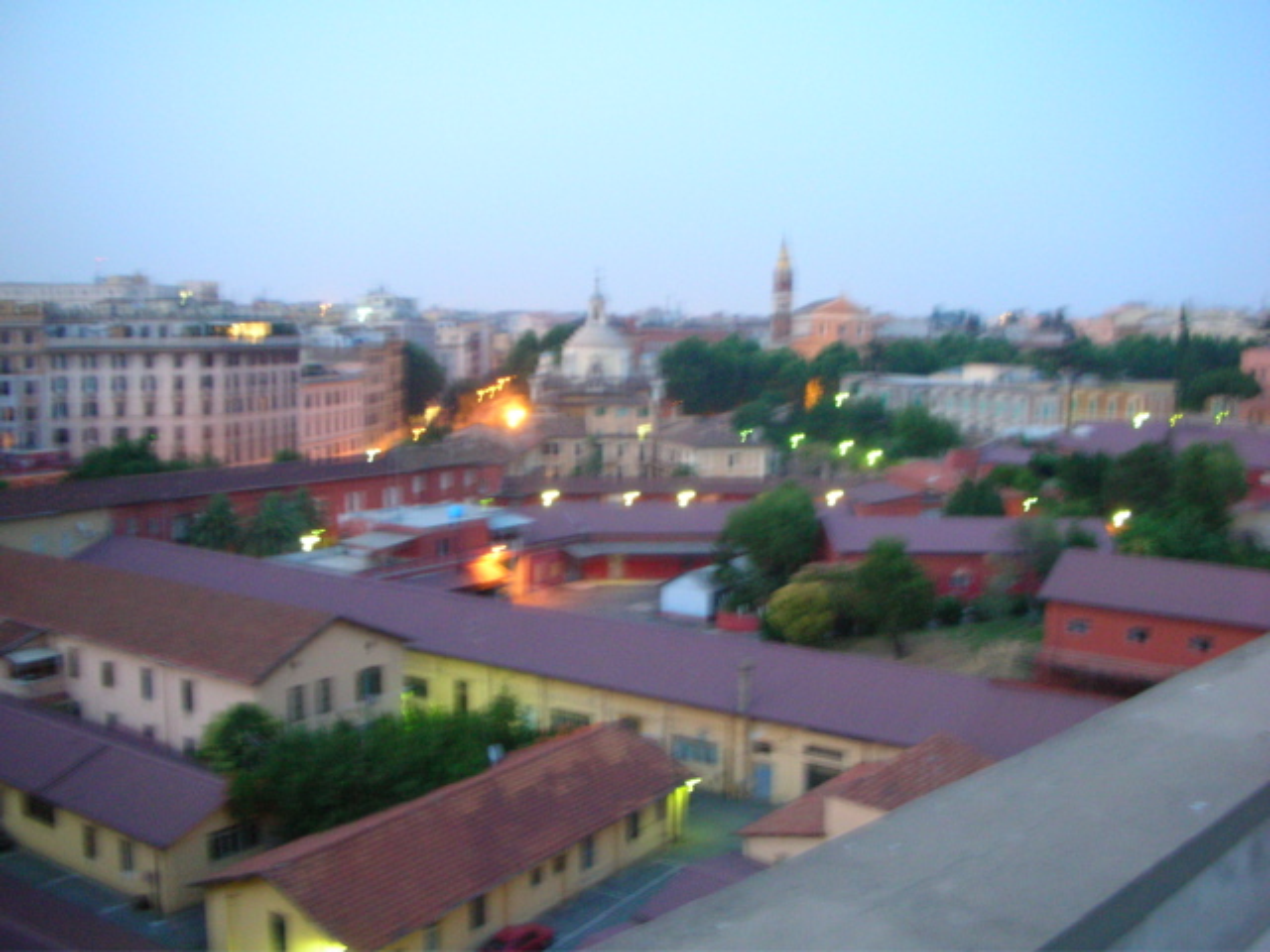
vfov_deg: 40.7
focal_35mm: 35
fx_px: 1284
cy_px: 476
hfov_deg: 52.6
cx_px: 635
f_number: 3
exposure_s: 1.2
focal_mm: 5.8
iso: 200
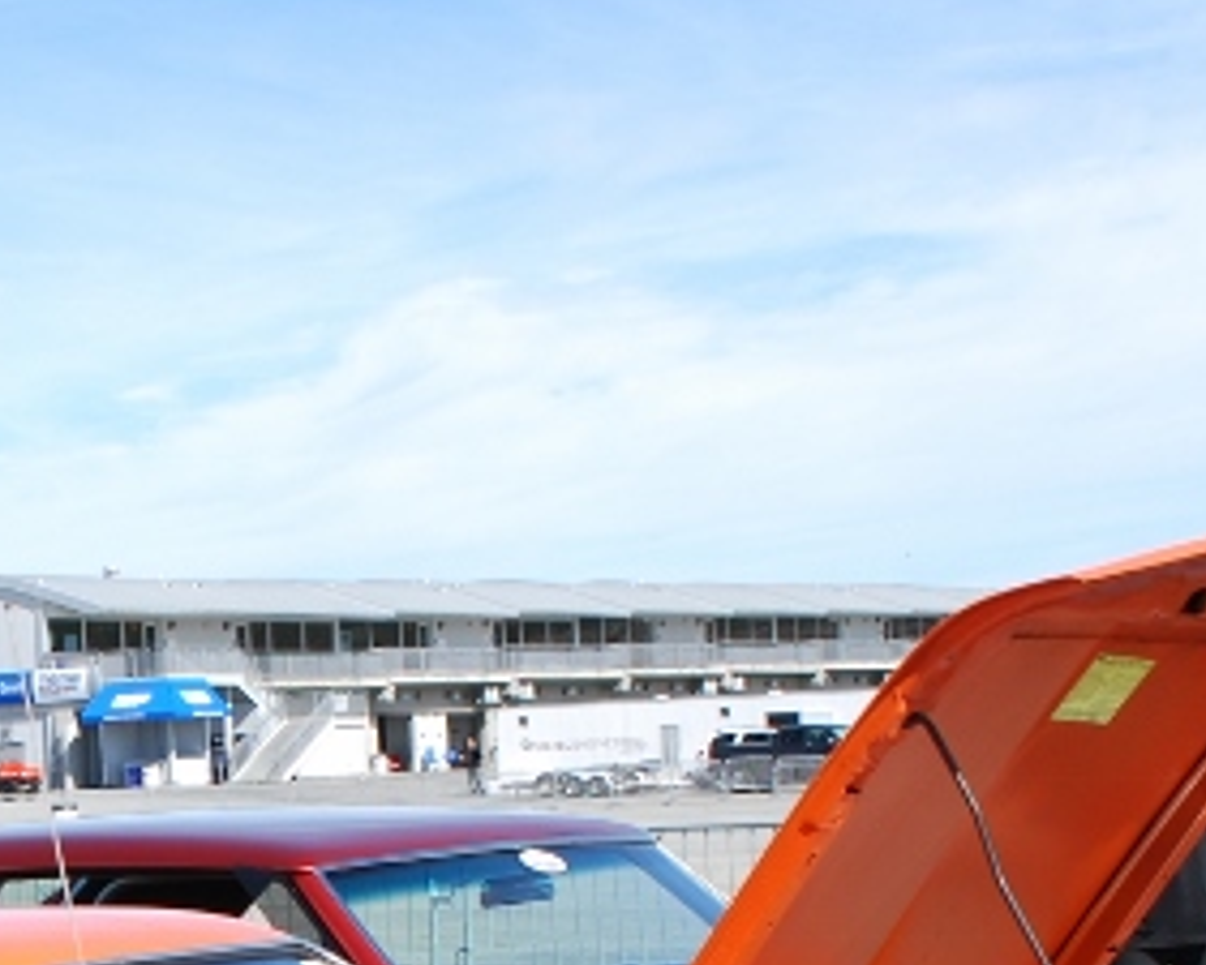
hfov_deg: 17.6
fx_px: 3846
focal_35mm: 108
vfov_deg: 14.1
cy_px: 997
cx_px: 159
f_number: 7.1
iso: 100
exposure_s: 1/200
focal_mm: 21
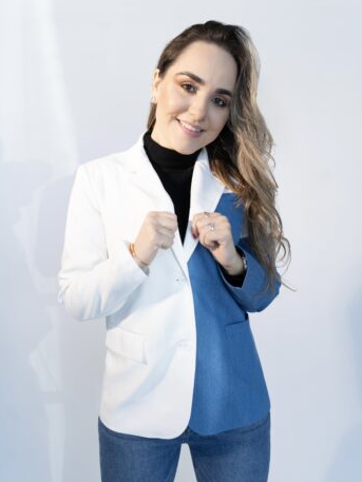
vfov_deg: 56.7
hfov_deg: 44.2
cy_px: 265
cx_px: 182
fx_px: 446
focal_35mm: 32
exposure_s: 1/640
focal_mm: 29
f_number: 3.5
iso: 800
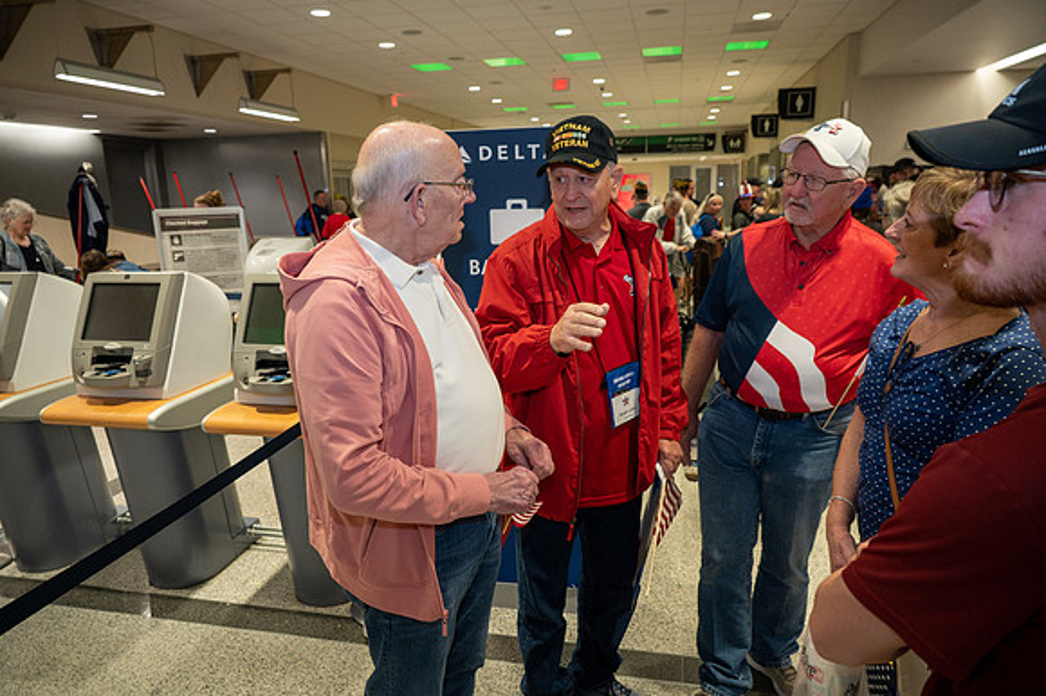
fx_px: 697
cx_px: 523
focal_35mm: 24
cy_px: 348
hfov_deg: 73.8
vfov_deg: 53.1
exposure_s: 1/50
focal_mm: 24
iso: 1250
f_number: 4.5
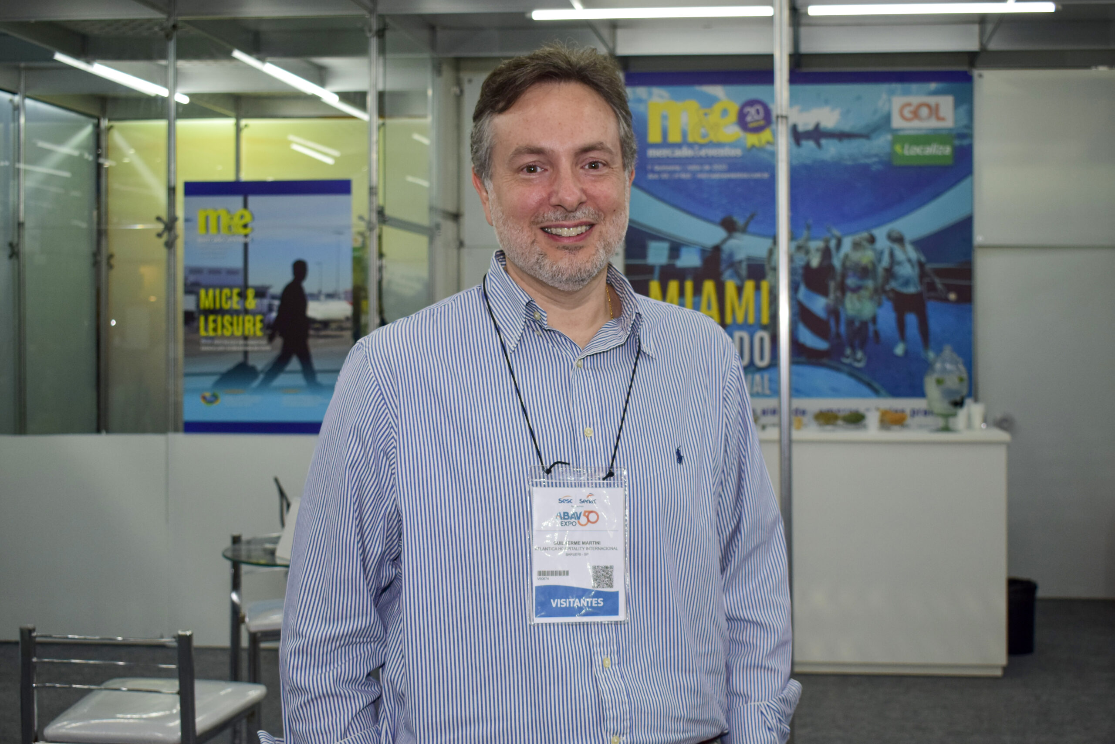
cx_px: 558
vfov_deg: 31.9
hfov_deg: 46.4
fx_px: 1301
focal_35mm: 42
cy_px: 372
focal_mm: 28
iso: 500
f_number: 4.5
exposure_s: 1/160
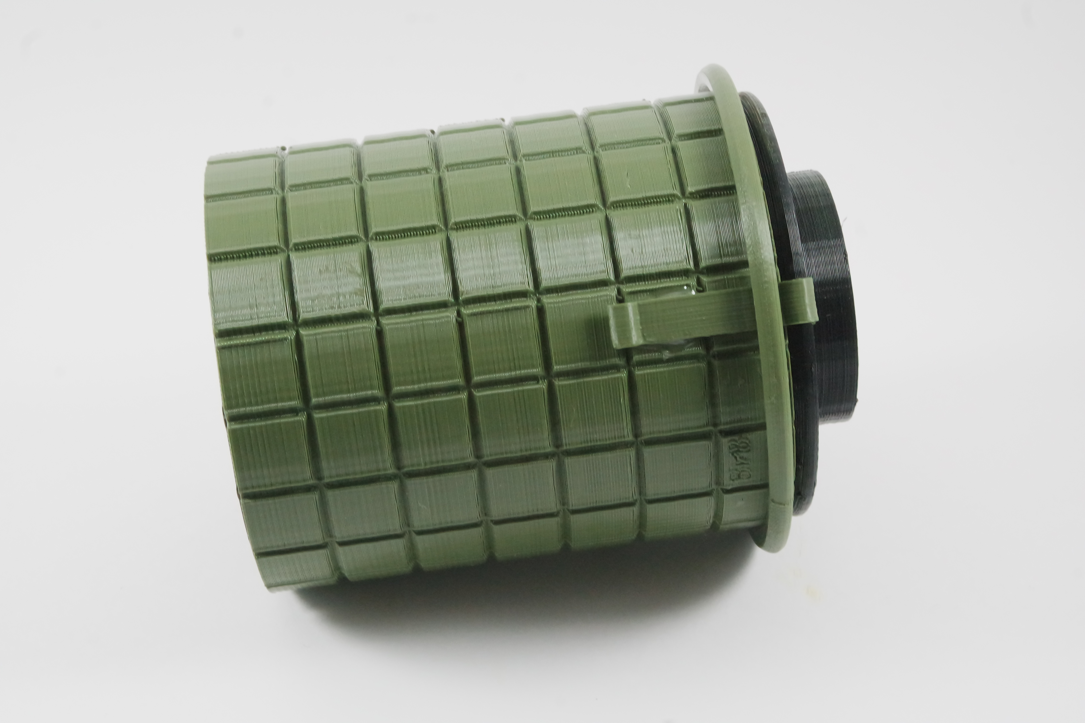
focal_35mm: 77
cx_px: 542
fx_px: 2321
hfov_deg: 26.3
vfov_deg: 17.7
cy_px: 362
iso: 3200
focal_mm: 50
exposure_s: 1/40
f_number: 22
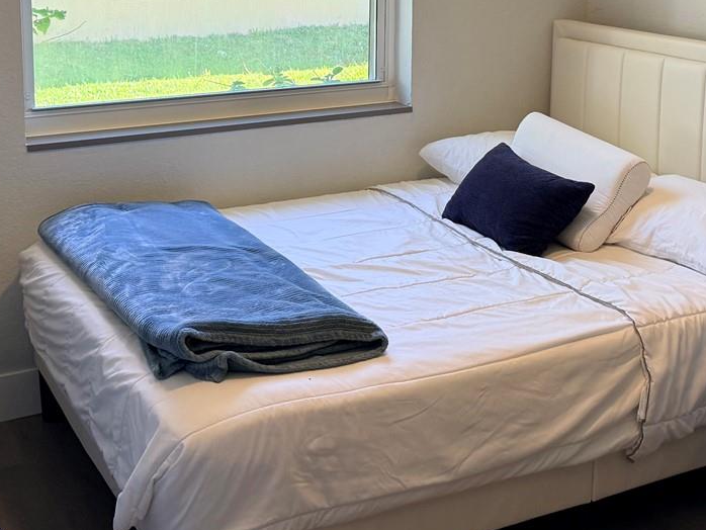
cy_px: 51
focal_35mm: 55
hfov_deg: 34.9
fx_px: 1122
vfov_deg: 25.7
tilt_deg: -7.5
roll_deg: -0.7
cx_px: 356
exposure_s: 1/120
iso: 125
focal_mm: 6.76
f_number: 1.78
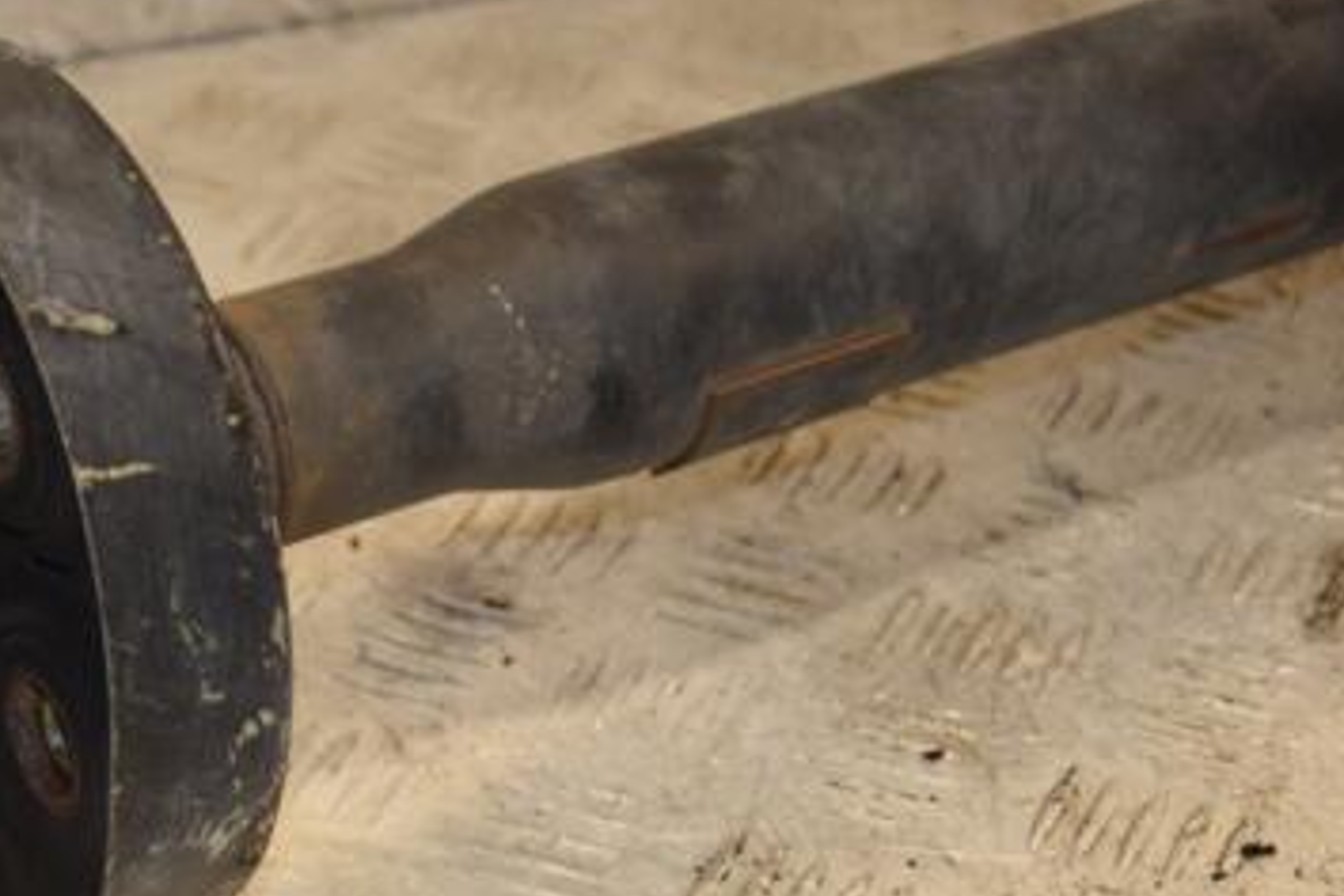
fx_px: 4554
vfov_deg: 11.2
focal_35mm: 122
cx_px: 338
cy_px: 516
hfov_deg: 16.7
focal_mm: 48
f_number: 5
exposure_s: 1/200
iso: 800
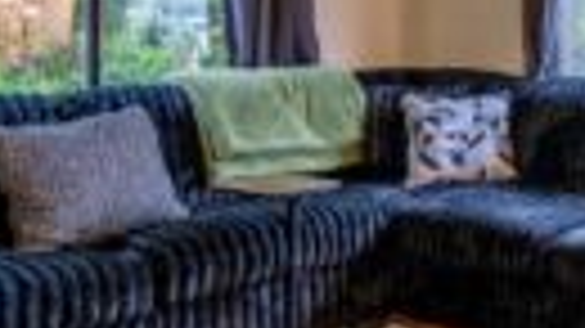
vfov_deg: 26.5
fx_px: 698
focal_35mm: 45
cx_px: 738
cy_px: 146
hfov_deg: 34.2
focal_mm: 14
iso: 320
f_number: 8
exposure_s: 1/15
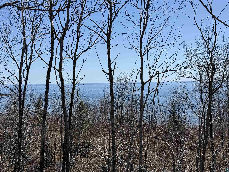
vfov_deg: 30.3
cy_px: 86
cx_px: 114
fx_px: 318
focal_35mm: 48
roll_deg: +1.1
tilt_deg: -0.1
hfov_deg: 39.7
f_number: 1.78
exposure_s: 1/7874
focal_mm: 6.76
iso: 64
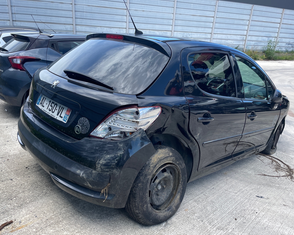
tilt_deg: -20.7
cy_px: 121
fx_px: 244
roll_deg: -1.7
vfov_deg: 51.5
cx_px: 143
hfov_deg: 62.2
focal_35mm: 28
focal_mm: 4.2
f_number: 1.6
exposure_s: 1/703
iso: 32
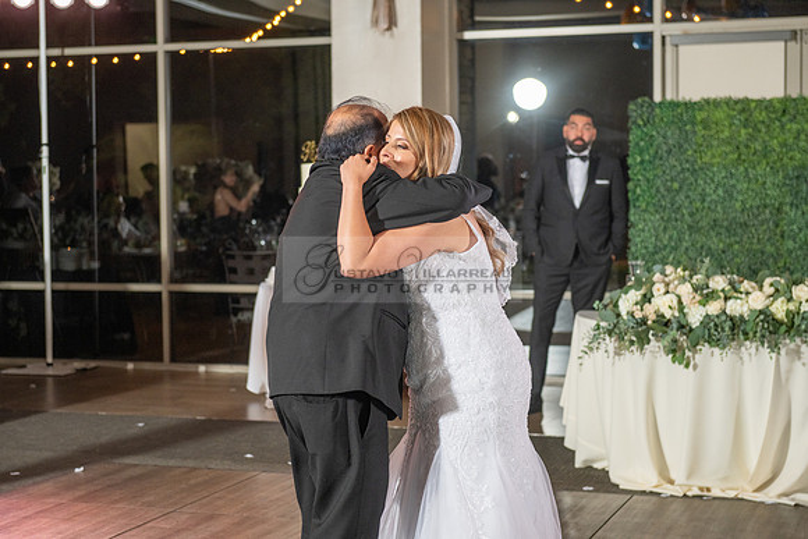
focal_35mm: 70
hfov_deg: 28.8
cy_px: 270
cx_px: 404
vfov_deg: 19.5
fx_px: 1571
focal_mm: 70
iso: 800
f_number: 3.5
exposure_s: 1/160
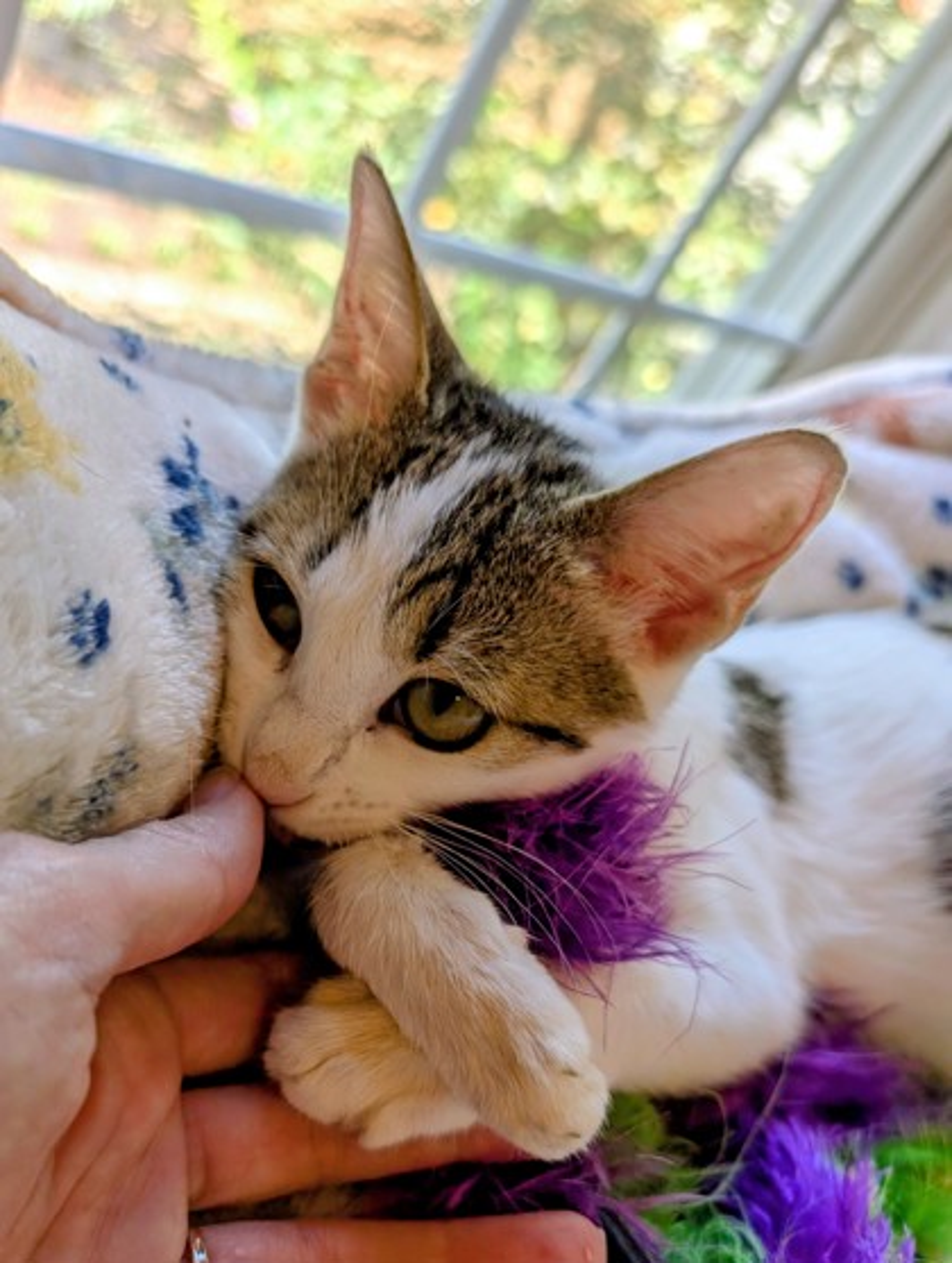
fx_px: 877
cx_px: 476
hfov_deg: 57.0
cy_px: 632
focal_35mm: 24
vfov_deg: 71.5
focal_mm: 6.9
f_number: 1.68
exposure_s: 1/128
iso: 39
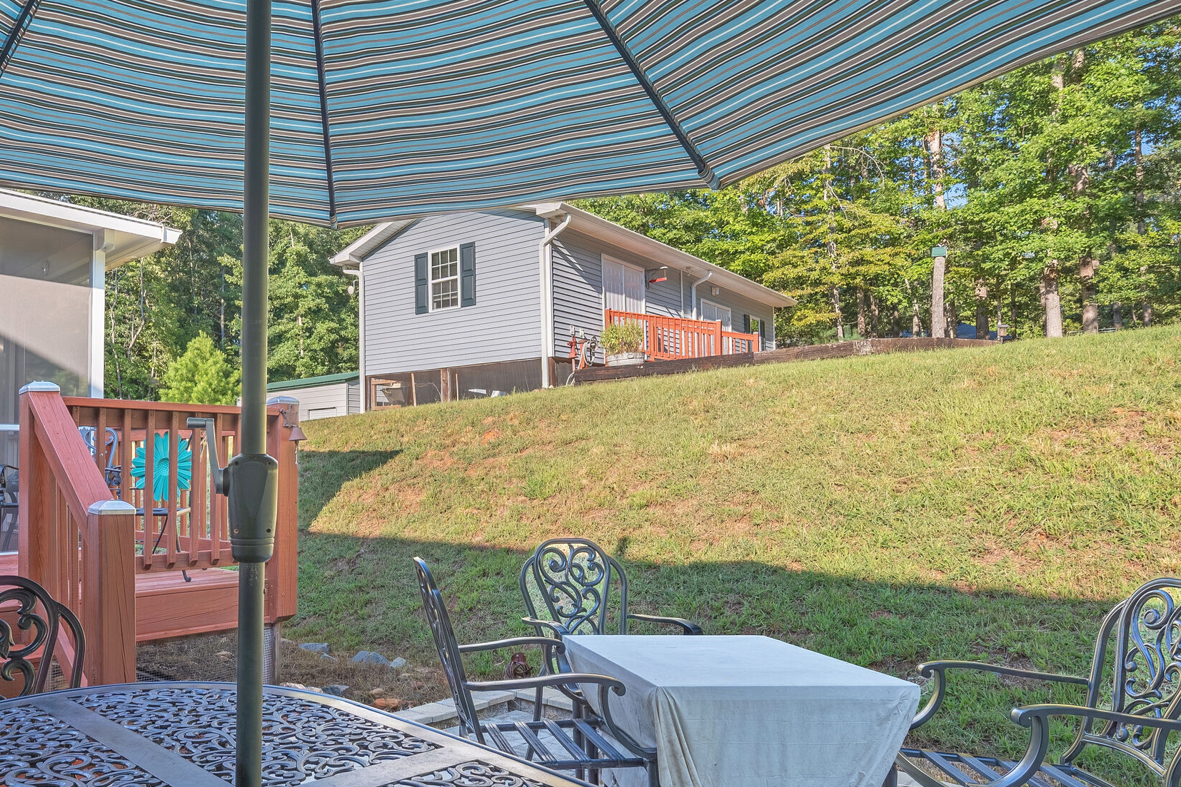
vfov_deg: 49.5
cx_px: 356
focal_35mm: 26
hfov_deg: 66.7
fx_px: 853
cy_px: 413
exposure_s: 1/500
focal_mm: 14
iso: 100
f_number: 7.1
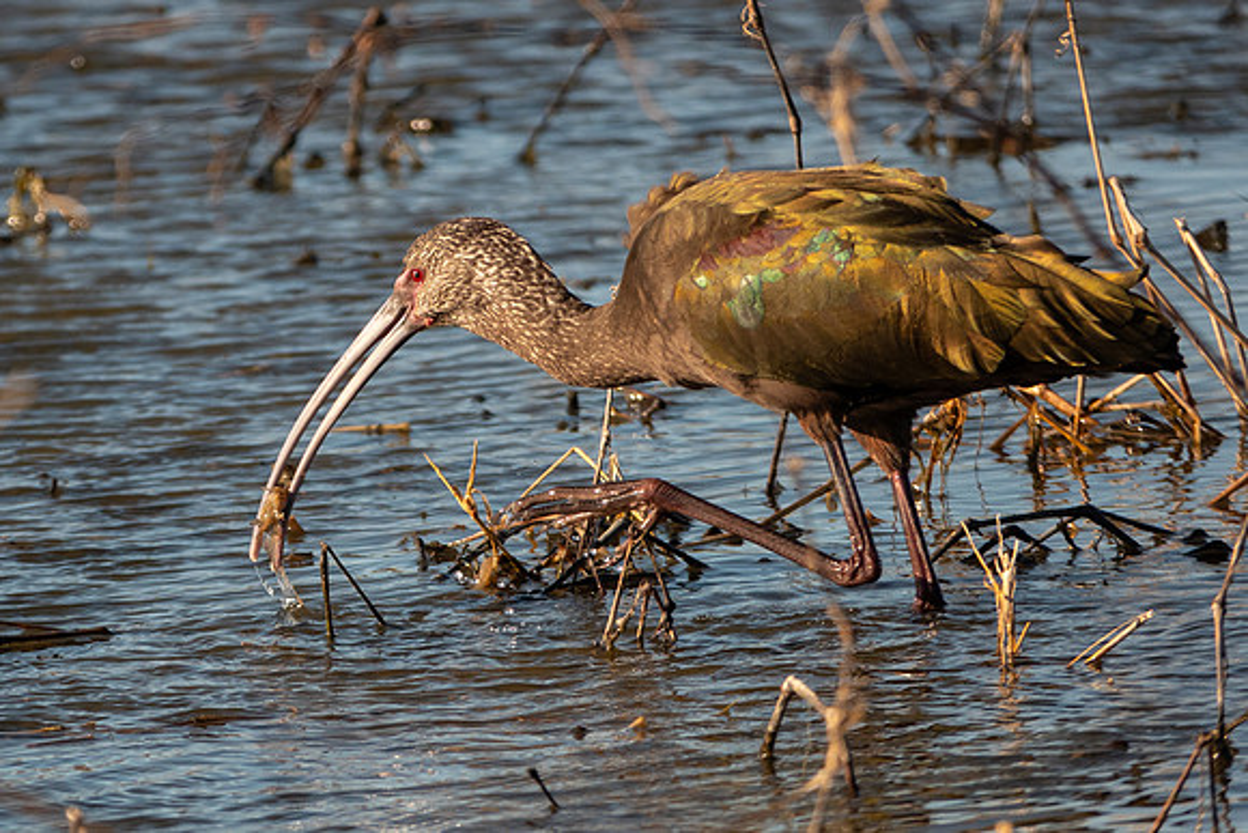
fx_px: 34720
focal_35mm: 1001
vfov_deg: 1.4
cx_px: 323
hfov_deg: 2.1
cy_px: 458
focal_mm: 214.72
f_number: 4
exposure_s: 1/1250
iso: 250
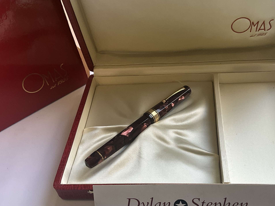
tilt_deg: -47.5
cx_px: 164
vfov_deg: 36.8
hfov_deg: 47.6
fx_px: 310
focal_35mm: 39
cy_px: 117
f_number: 1.8
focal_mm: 3
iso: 32
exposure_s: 1/100
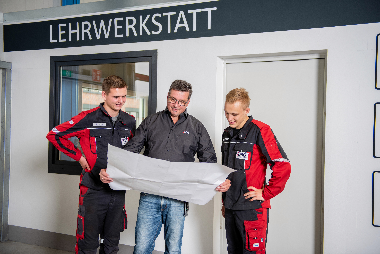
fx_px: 401
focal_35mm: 38
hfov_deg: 50.7
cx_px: 190
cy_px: 127
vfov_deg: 35.1
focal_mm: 38
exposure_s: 1/160
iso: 200
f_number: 2.8
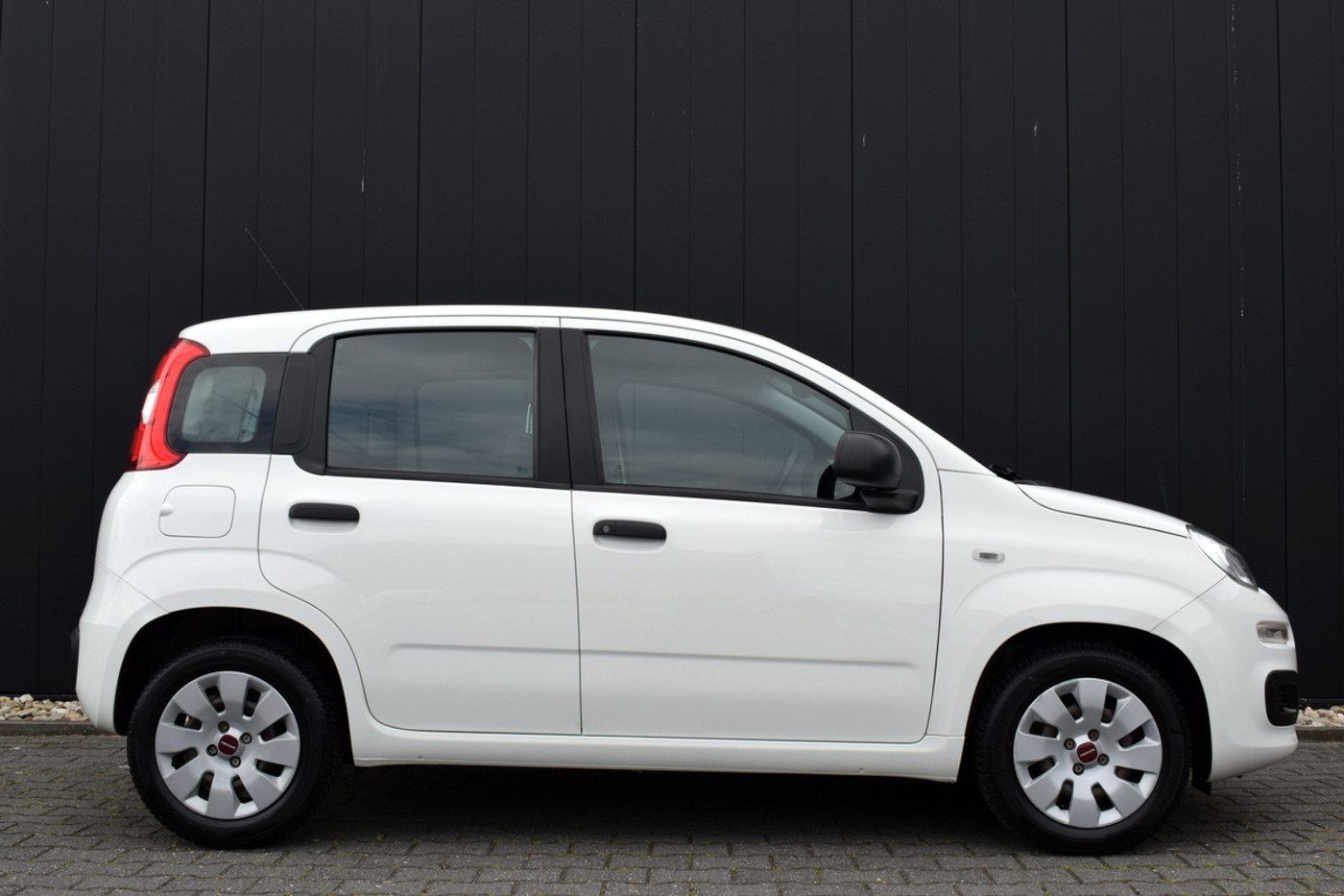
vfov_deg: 34.2
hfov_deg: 49.6
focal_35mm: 39
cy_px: 448
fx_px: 1456
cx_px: 672
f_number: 9
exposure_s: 1/320
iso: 200
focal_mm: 26
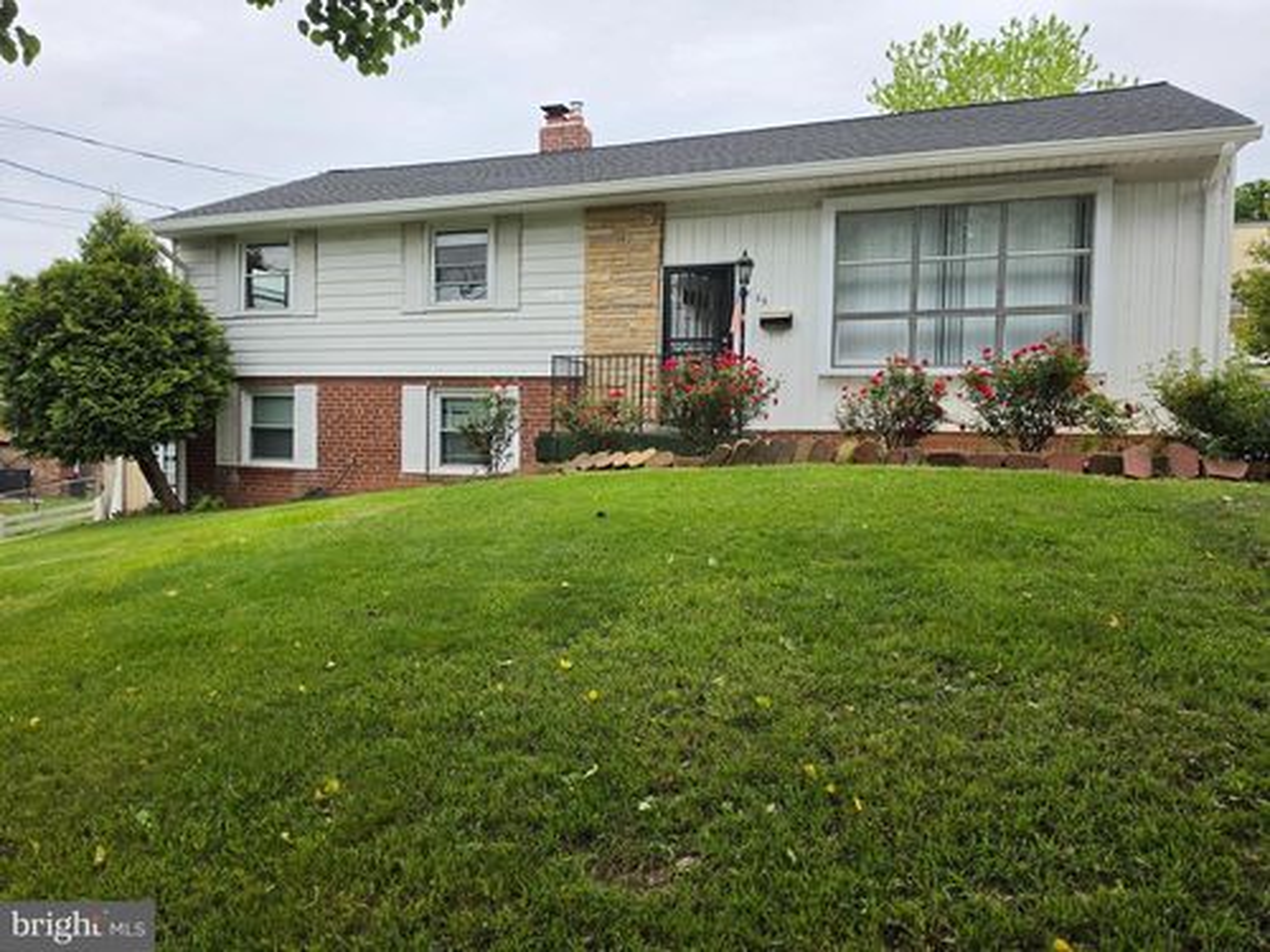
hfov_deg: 73.9
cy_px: 476
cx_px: 635
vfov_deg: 58.9
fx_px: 844
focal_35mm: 23
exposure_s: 1/4143
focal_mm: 6.5
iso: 64
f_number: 1.4
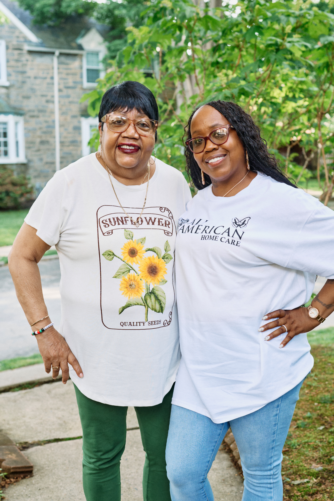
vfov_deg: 38.2
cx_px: 167
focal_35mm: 52
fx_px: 724
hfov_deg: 26.0
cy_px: 250
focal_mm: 35
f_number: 3.2
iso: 400
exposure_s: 1/125
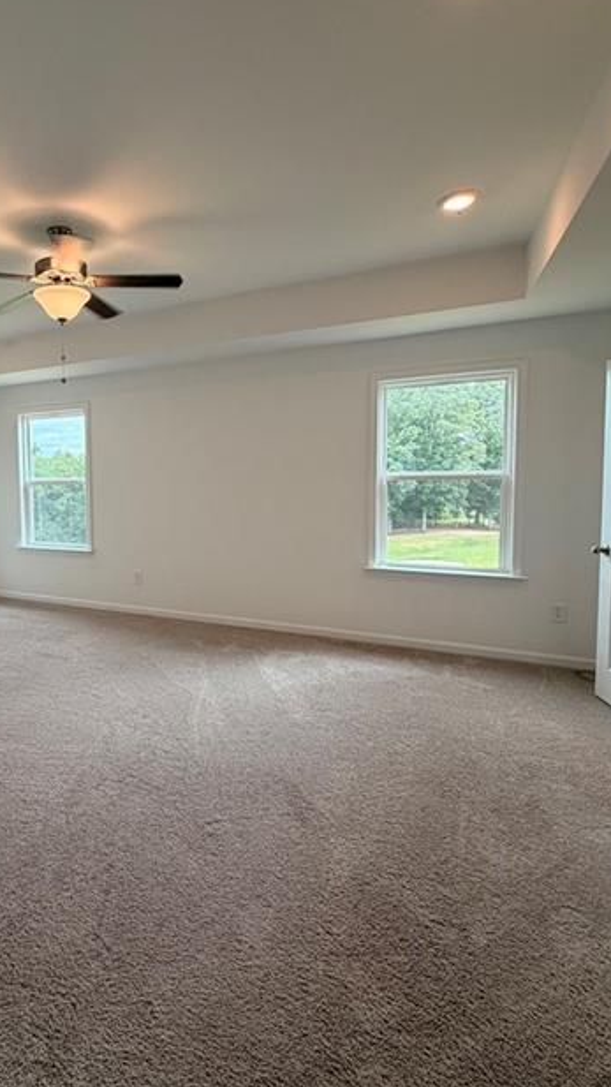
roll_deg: +1.3
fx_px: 547
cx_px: 120
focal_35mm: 19
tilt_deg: -4.0
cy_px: 513
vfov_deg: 89.5
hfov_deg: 54.3
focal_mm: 2.22
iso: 80
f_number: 2.2
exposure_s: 1/120
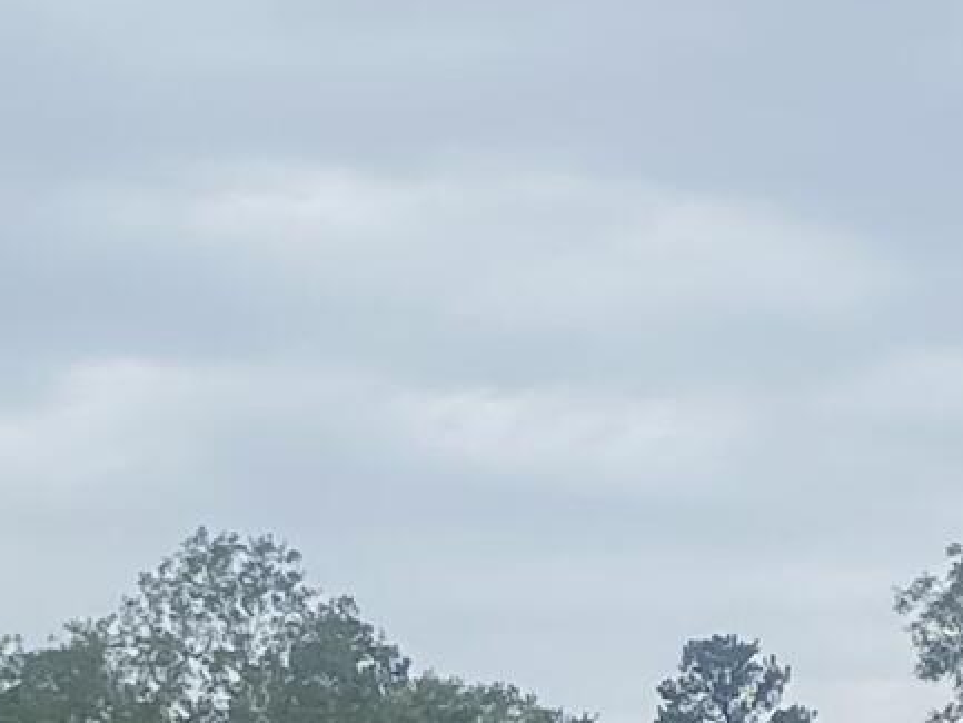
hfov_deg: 11.0
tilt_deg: +4.5
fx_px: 5009
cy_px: 983
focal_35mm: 180
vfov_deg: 8.1
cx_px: 738
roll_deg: -0.5
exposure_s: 1/3401
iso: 32
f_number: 1.8
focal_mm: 4.25
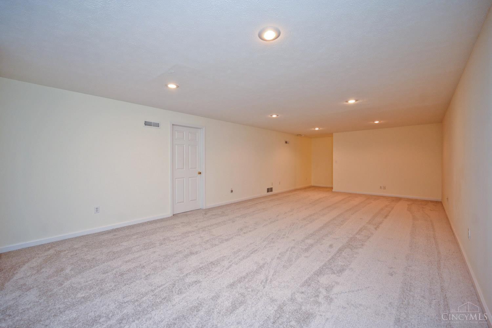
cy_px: 164
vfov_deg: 81.2
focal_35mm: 14
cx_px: 246
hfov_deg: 104.3
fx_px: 191
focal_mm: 14
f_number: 4
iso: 450
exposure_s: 1/60
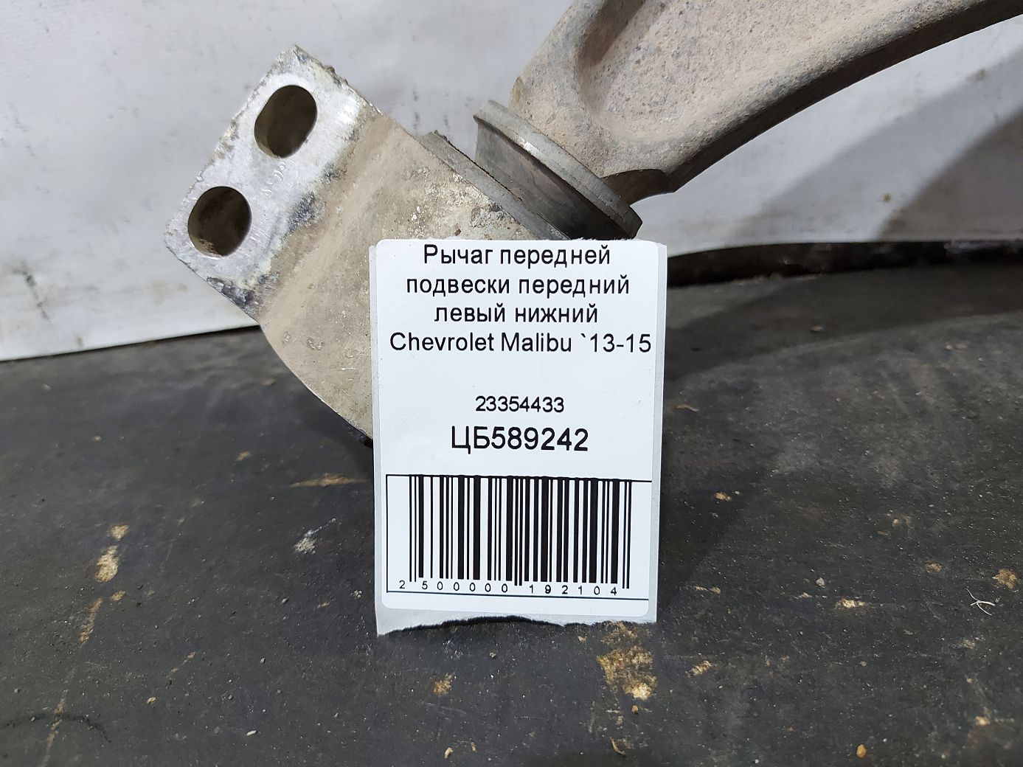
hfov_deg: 71.6
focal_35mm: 24
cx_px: 512
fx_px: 709
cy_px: 384
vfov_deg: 56.8
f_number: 1.8
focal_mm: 5.23
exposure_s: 1/50
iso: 250
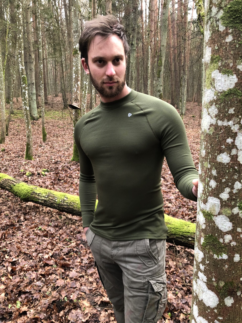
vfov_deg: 63.4
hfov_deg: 49.7
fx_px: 261
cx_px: 121
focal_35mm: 28
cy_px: 162
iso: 40
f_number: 1.8
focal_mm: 4
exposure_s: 1/24
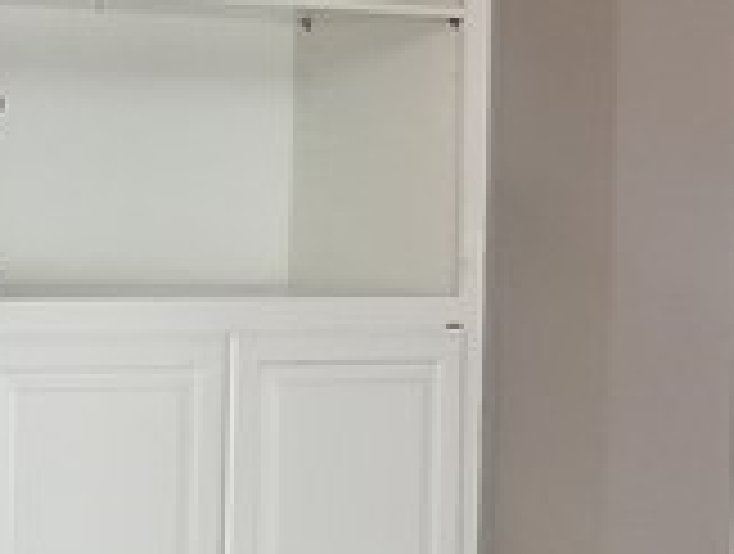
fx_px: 3464
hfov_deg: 11.3
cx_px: 1306
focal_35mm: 163
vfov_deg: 9.1
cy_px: 252
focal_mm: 4.3
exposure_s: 1/24
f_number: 1.7
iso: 250
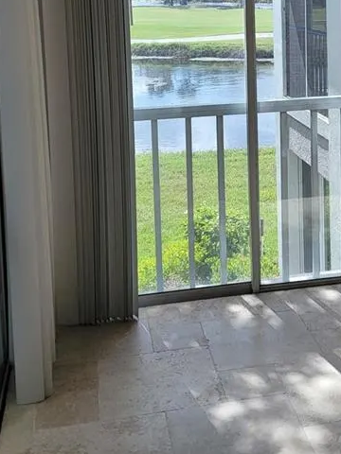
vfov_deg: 30.8
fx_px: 788
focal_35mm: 60
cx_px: 261
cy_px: 50
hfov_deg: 24.1
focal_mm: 6.7
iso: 16
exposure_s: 1/259
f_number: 1.8
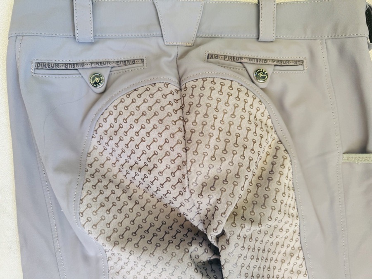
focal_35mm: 24
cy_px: 140
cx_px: 186
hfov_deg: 71.6
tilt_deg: -87.2
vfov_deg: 56.8
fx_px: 258
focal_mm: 6.76
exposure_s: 1/122
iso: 50
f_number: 1.78
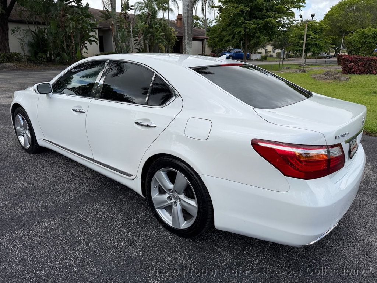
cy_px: 142
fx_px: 261
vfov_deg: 56.8
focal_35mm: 24
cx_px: 188
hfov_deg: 71.6
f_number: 1.78
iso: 80
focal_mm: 6.76
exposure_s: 1/3953
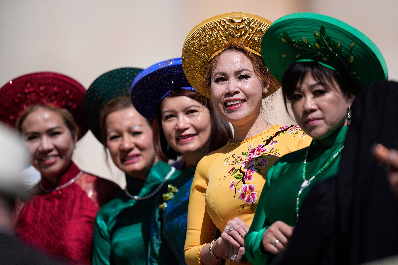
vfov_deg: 3.4
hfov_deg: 5.2
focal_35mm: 400
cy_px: 132
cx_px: 199
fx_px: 4422
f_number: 2.8
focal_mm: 400
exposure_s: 1/6400
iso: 125
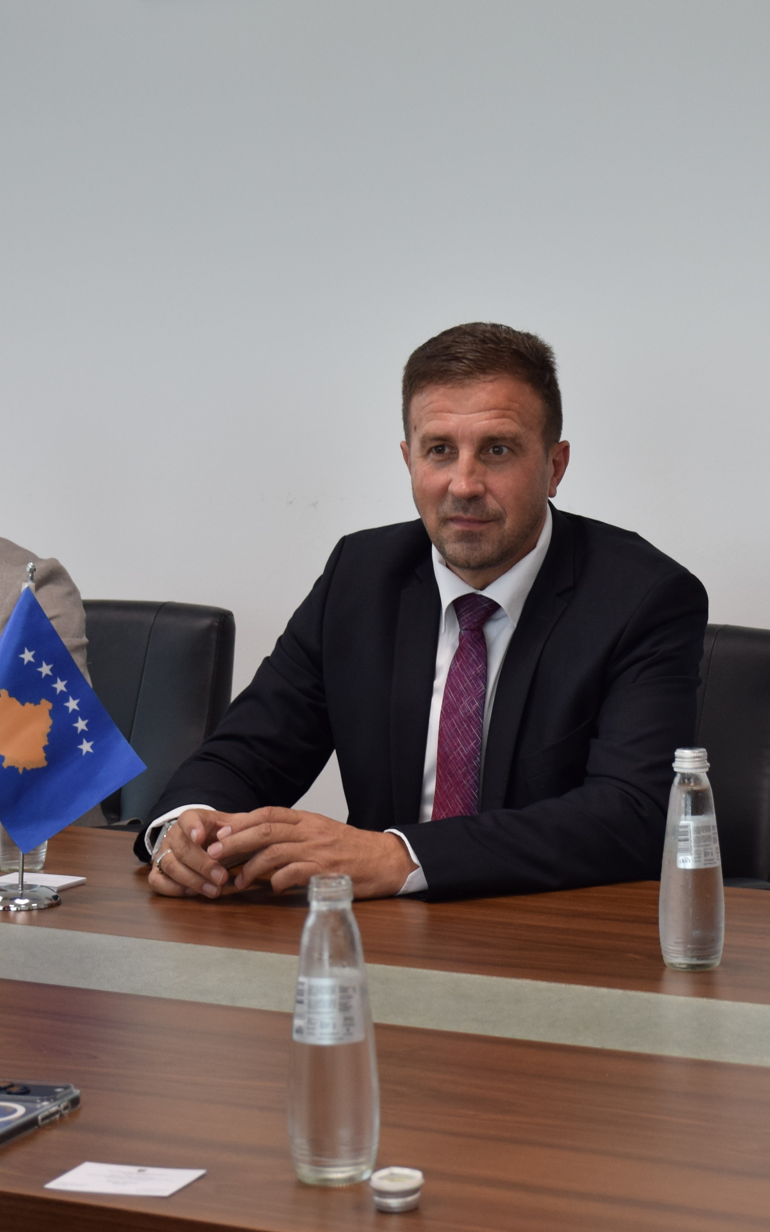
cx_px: 658
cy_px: 600
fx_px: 2820
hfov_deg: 15.4
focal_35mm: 84
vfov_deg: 24.6
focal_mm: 32
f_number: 5
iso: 400
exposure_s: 1/100
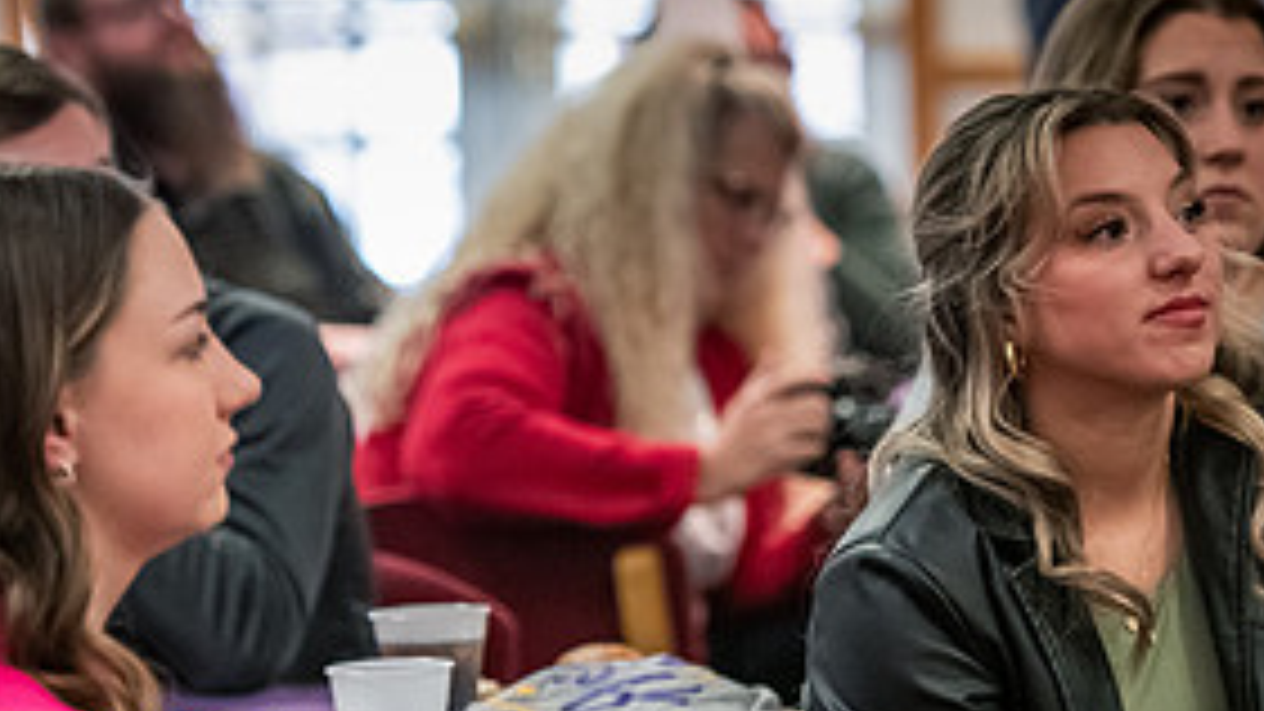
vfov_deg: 4.8
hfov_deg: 8.6
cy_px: 421
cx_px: 994
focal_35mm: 251
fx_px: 8412
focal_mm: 116
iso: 3200
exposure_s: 1/160
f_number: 3.2
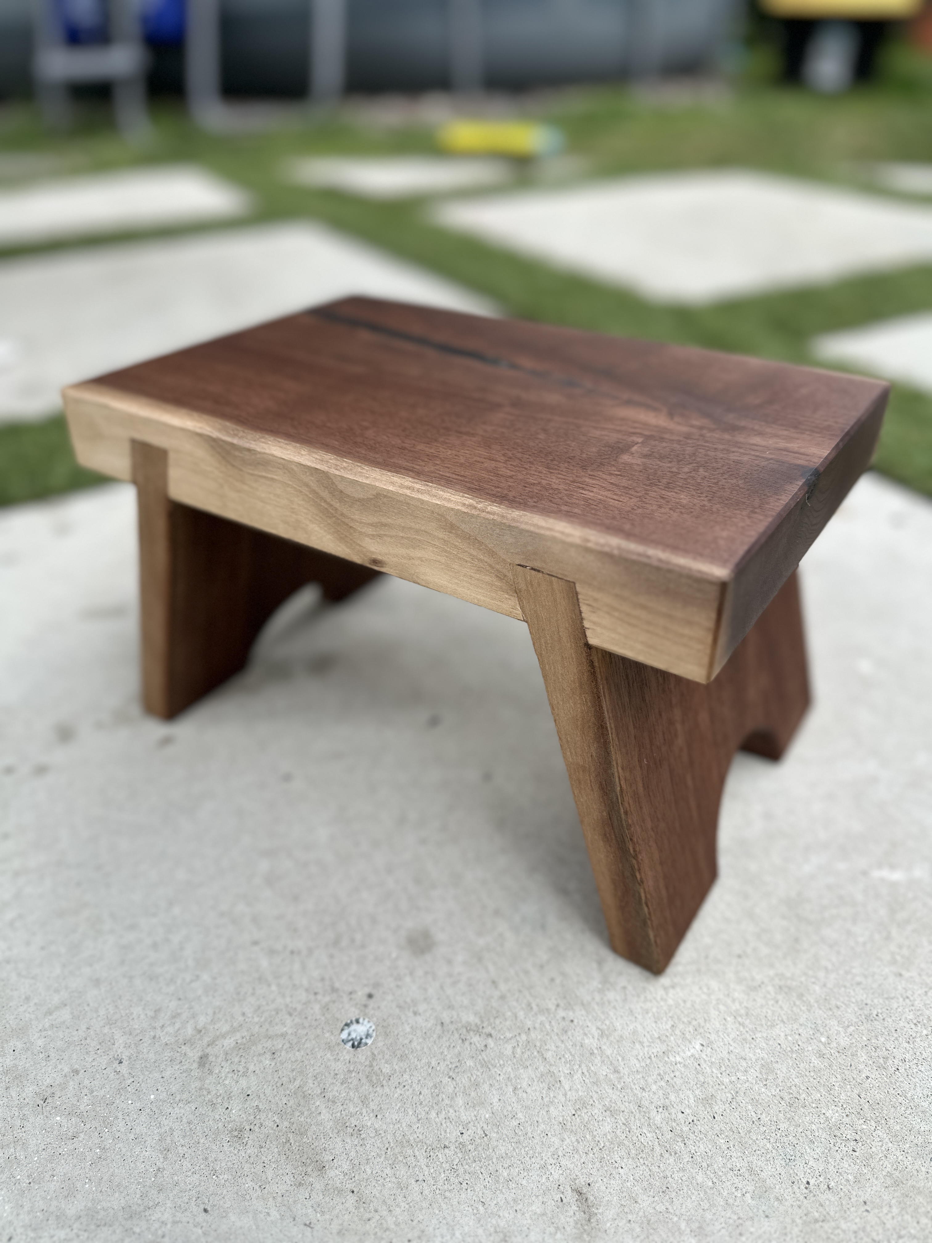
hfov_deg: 56.8
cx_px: 466
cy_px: 622
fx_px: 862
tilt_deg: -32.1
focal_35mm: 24
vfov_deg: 71.6
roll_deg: +0.8
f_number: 1.78
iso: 80
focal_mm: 6.86
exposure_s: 1/709
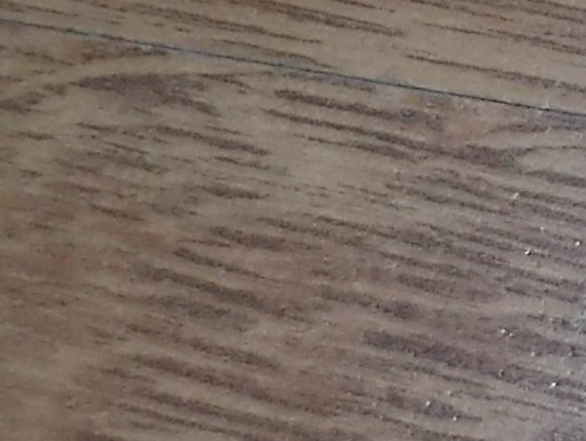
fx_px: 2524
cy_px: 109
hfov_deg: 11.4
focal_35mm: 149
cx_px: 1305
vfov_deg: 9.9
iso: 200
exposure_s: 1/30
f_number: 3.3
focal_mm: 4.1
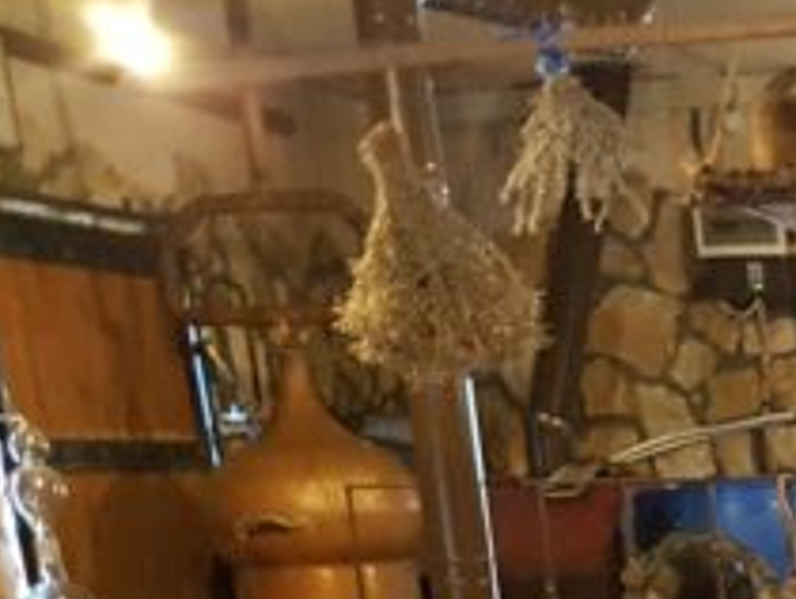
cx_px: 1444
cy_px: 1073
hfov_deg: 16.9
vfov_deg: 13.9
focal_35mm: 95
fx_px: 2187
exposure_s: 1/10
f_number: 1.7
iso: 320
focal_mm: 4.2
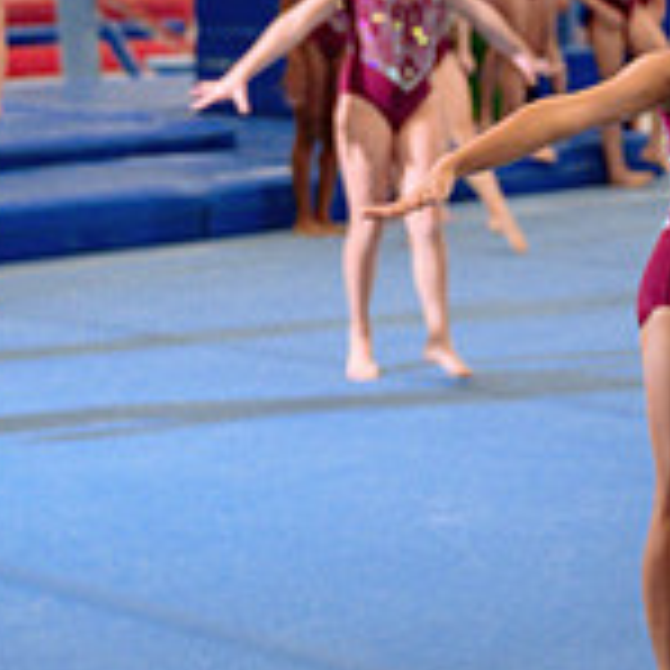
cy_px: 268
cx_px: 579
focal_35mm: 131
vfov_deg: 13.3
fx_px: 2869
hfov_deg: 13.2
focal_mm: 36
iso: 1250
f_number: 2.8
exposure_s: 1/640
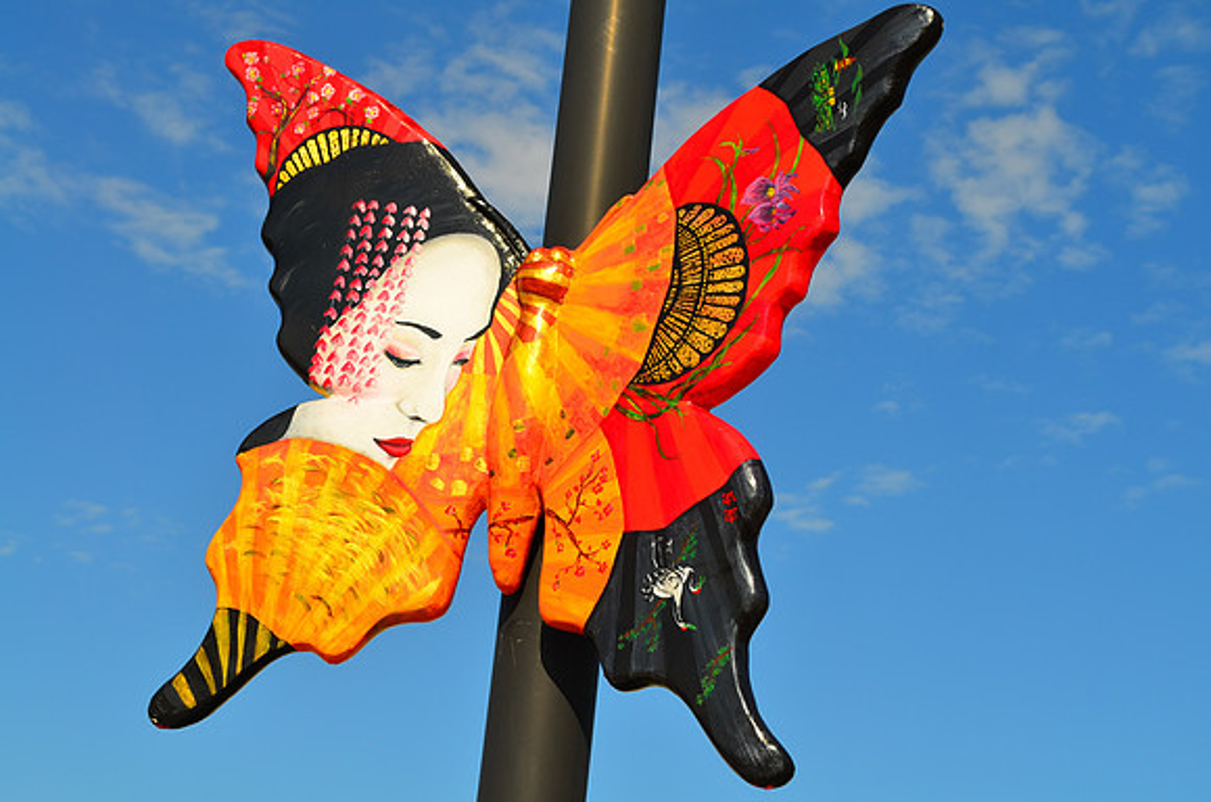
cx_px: 606
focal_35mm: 68
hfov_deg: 29.9
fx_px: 2266
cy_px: 401
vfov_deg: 20.1
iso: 100
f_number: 9
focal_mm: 45
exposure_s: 1/320
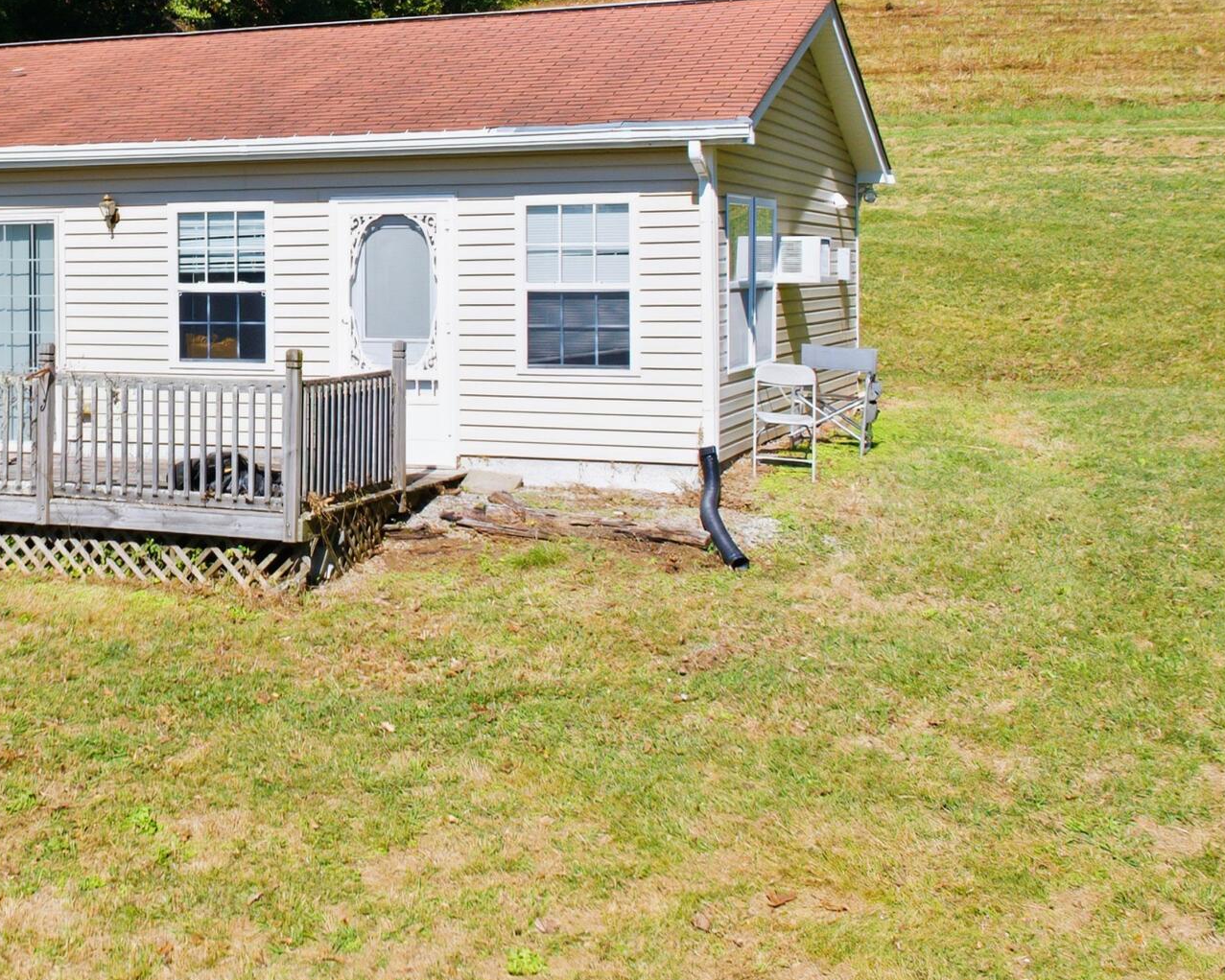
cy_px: 292
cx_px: 172
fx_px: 1994
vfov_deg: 27.4
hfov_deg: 32.8
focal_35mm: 55
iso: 160
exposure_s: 1/1600
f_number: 2.8
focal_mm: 12.3
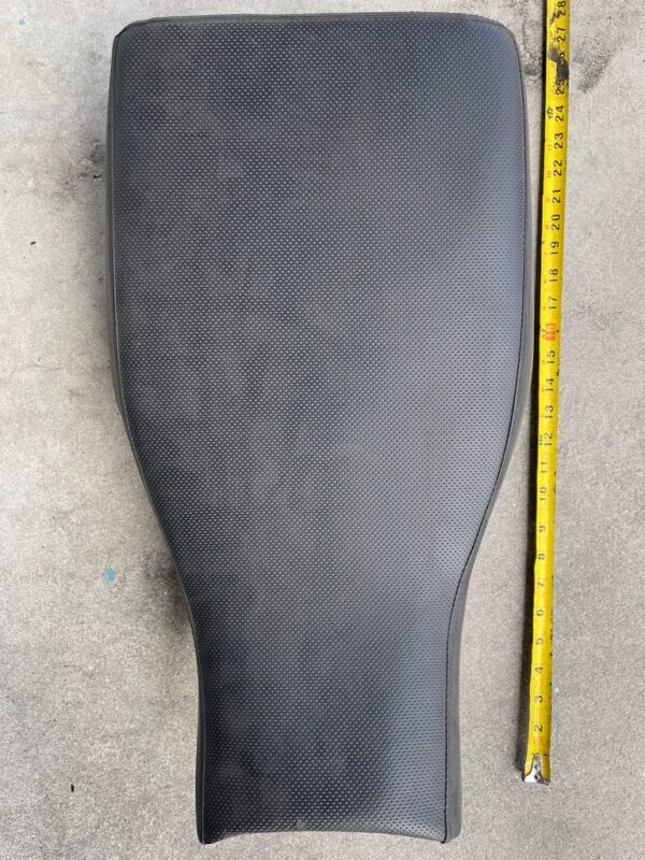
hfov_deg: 53.1
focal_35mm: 26
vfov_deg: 67.3
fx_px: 646
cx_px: 322
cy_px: 430
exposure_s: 1/310
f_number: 1.6
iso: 32
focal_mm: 5.1
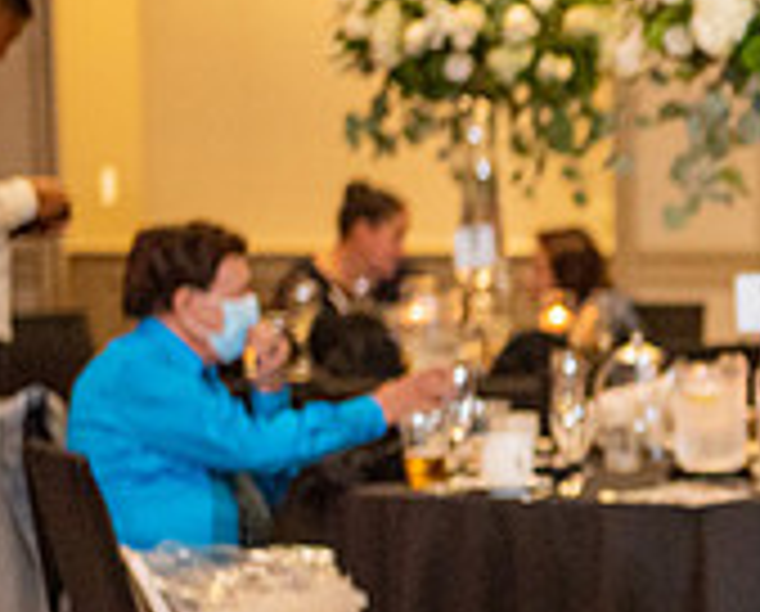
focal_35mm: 225
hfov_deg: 8.3
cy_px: 475
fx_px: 5073
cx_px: 1291
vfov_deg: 6.9
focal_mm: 70
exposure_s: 1/160
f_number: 2.8
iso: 1600
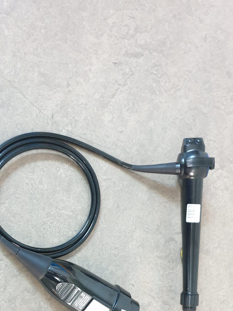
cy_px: 251
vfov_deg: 41.0
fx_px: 395
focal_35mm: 44
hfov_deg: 32.2
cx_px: 56
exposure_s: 1/33
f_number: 1.5
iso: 320
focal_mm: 4.3
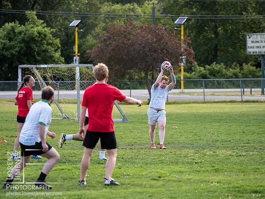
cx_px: 134
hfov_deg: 7.7
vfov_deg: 5.8
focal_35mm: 257
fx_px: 1964
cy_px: 100
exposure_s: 1/1250
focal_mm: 125
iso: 400
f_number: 2.8
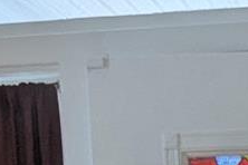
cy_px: 417
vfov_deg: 11.3
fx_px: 668
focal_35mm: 97
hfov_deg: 20.6
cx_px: 223
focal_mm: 1.95
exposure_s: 1/202
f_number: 2.2
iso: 48
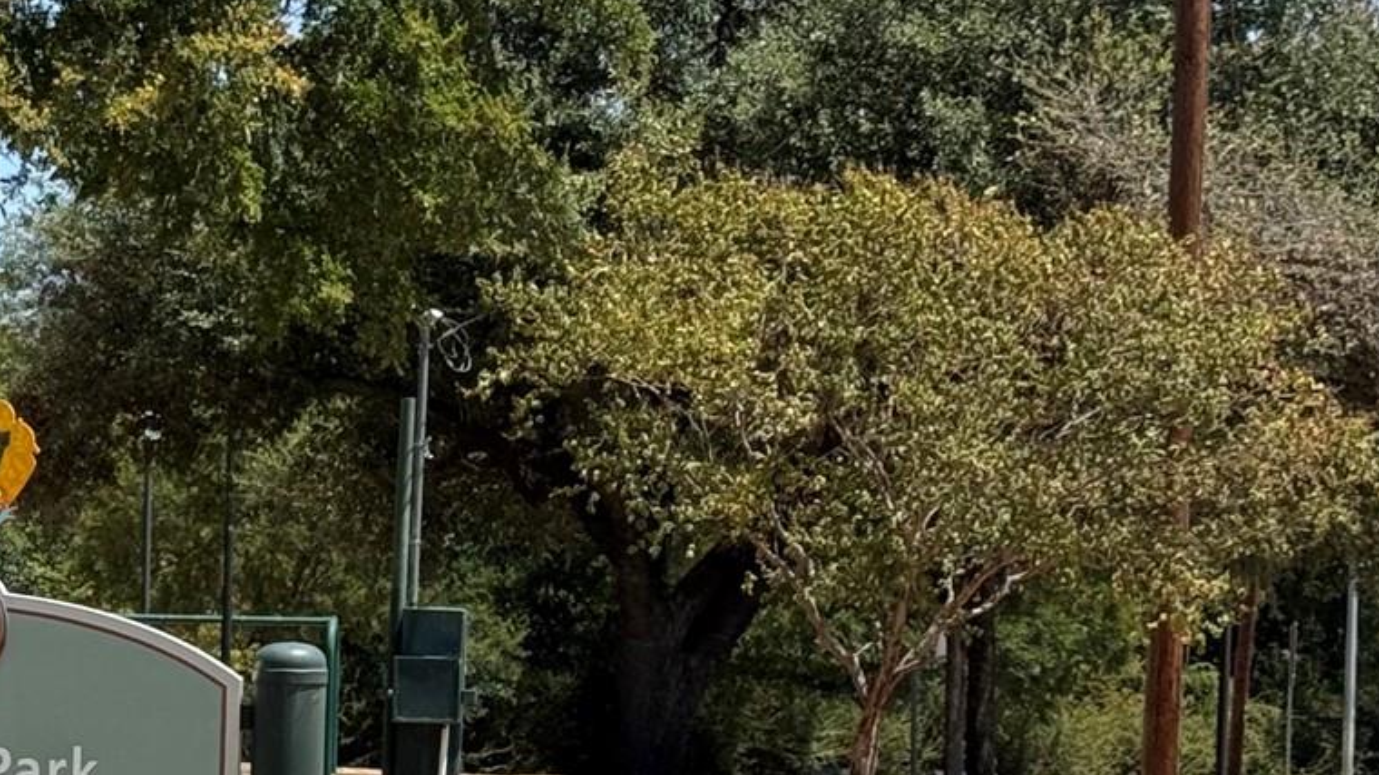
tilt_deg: +0.8
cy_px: 690
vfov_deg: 8.6
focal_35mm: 141
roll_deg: -1.3
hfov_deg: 14.6
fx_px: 5154
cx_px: -367
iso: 64
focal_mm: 6.76
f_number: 1.78
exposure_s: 1/3704
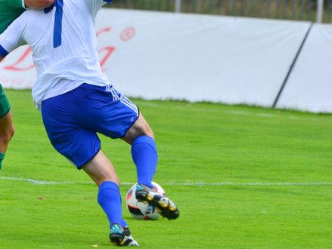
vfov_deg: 2.0
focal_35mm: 737
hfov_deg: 2.7
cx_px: 86
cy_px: 105
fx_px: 7074
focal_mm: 250
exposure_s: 1/640
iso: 250
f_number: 6.3
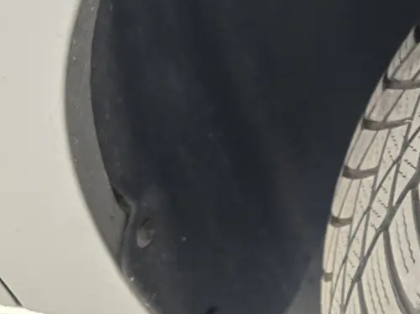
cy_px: 165
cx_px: 764
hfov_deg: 17.7
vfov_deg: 16.8
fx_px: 1067
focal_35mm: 88
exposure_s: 1/100
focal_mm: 6.3
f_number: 1.7
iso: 500
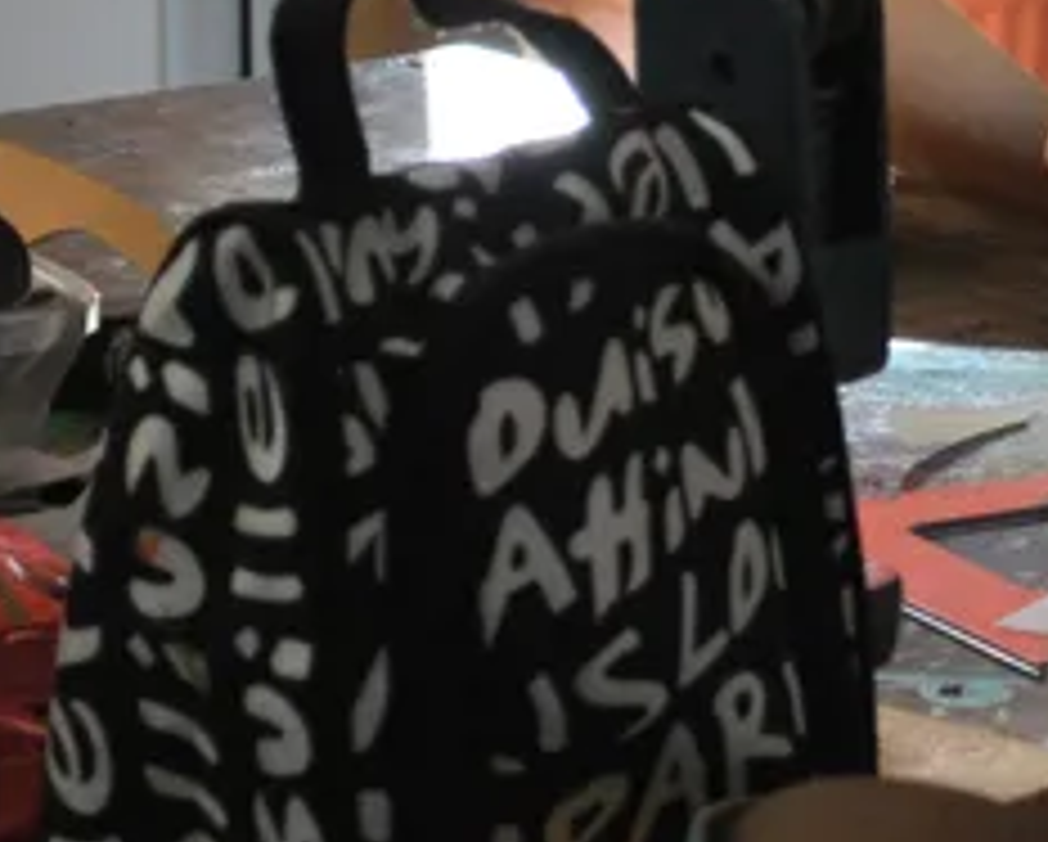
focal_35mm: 261
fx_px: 8106
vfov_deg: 5.9
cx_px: 1534
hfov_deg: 7.3
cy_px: -162
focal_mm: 48
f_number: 5.6
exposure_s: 1/60
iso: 320
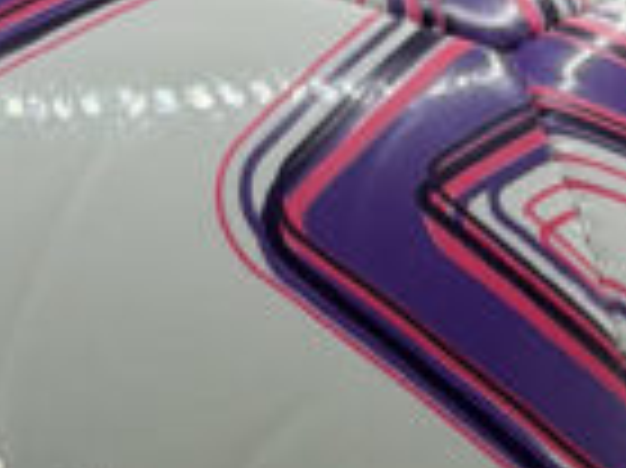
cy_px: 896
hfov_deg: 7.1
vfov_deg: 5.3
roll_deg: -1.6
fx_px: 5005
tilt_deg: -3.2
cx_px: 140
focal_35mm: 277
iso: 64
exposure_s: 1/371
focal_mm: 6.76
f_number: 1.78
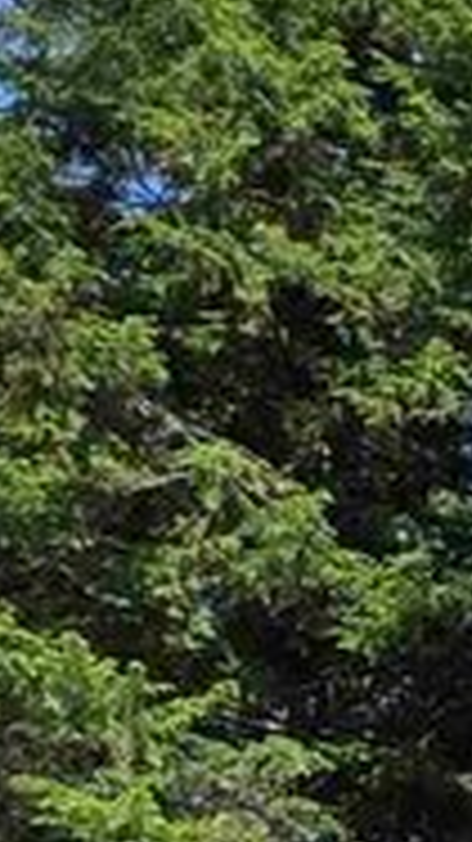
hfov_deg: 6.7
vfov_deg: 14.4
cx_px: 2135
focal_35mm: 121
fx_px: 2696
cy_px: 1747
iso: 40
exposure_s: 1/1597
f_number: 1.9
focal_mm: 2.2
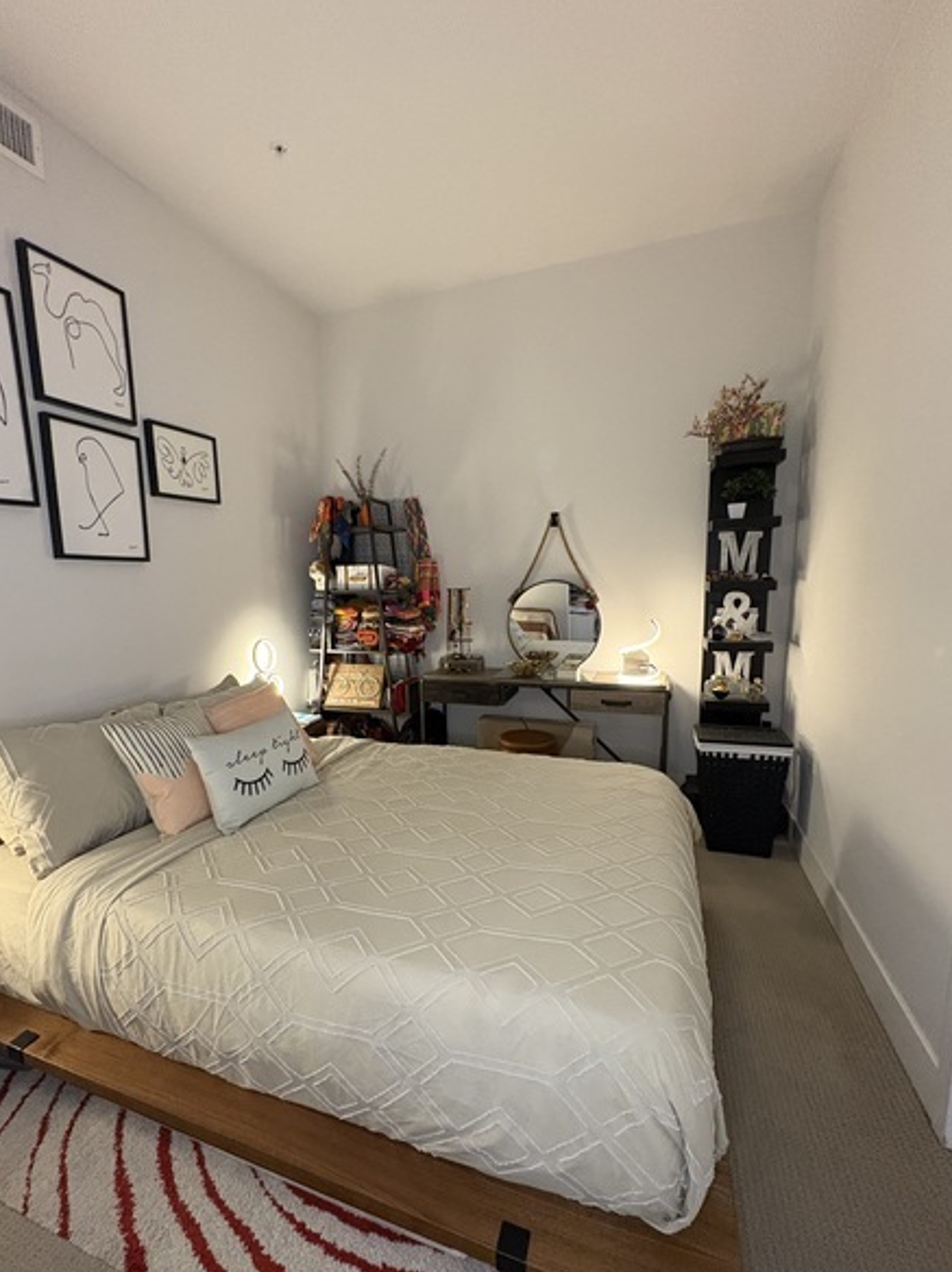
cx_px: 418
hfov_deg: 77.7
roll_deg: +1.1
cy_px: 672
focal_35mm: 16
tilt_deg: -9.3
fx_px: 588
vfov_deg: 94.4
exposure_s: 1/60
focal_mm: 2.22
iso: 500
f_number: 2.2
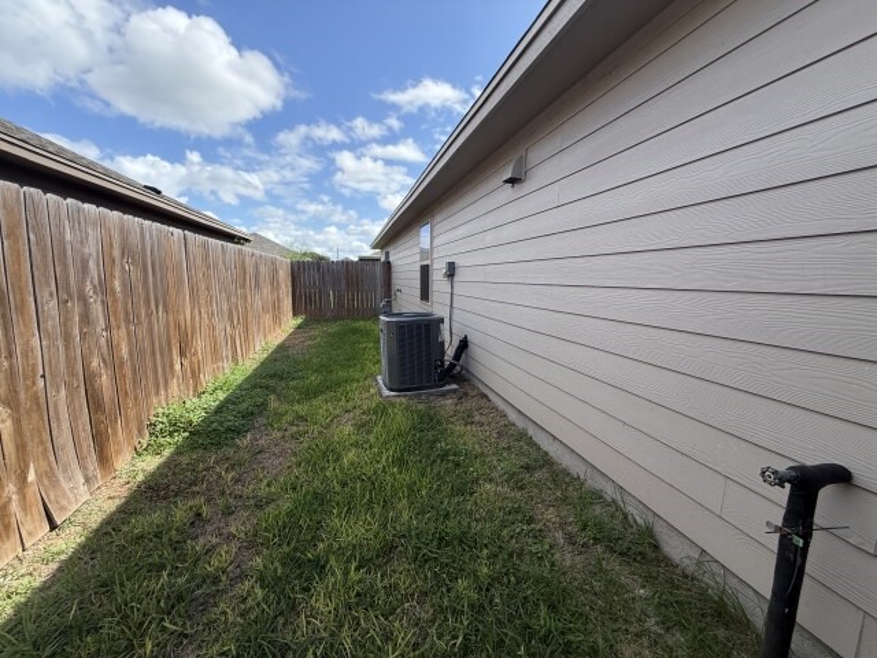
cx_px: 438
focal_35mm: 14
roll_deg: -0.2
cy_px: 329
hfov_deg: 102.1
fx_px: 355
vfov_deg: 85.7
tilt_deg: -10.8
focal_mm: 2.22
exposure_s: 1/770
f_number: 2.2
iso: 32
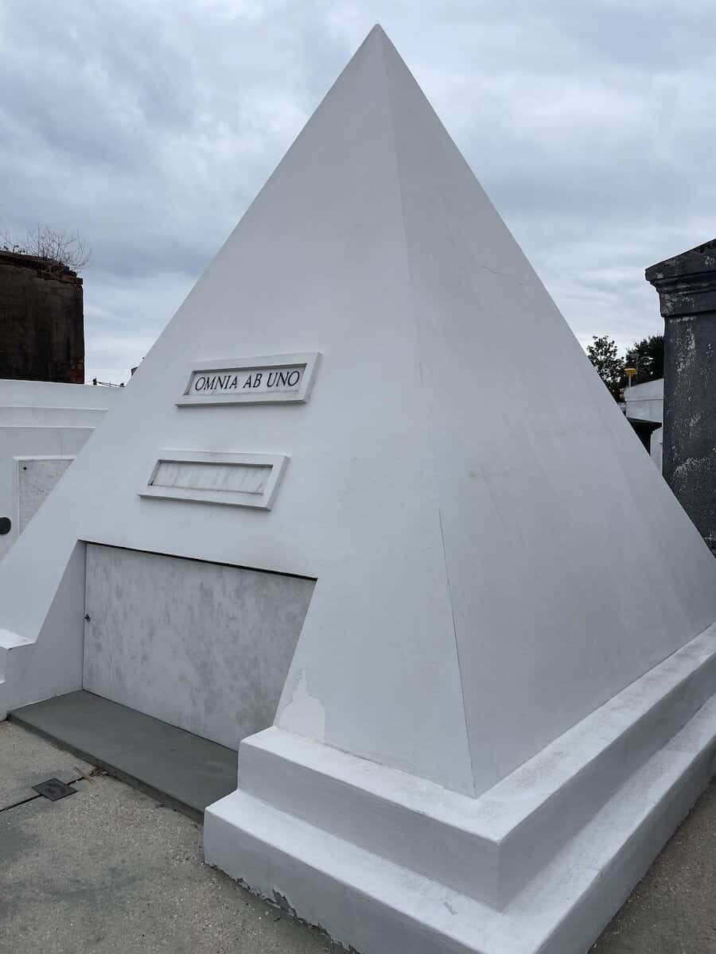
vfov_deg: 67.3
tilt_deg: -2.0
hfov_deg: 53.1
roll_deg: +0.3
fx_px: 717
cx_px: 358
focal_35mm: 26
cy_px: 477
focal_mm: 4.2
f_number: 1.6
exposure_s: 1/1289
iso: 32
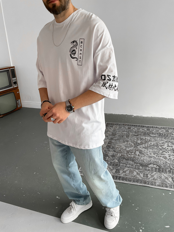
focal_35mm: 29
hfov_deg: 48.2
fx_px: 194
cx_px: 87
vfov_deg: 61.7
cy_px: 116
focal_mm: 3
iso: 64
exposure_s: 1/110
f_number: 1.8
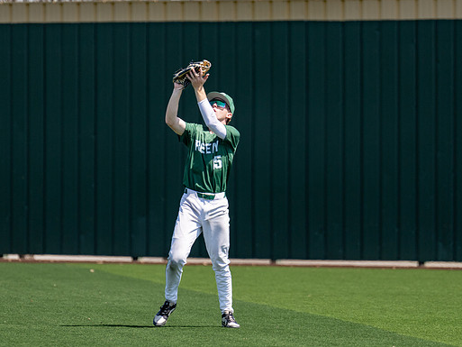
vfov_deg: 3.5
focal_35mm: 427
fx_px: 5700
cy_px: 166
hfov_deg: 4.6
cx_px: 229
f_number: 4
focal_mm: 280
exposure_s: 1/3200
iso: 320
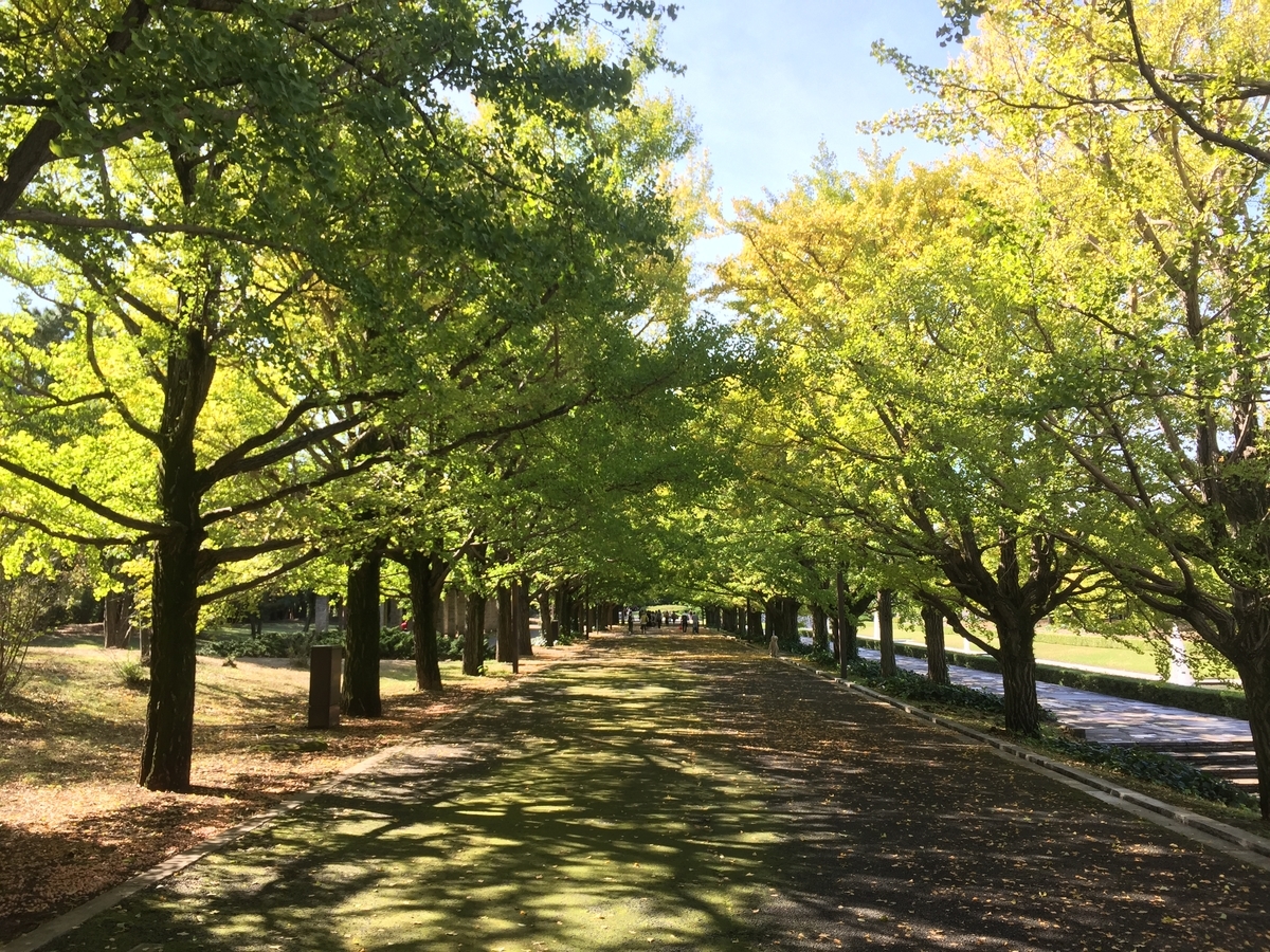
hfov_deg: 61.7
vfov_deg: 48.2
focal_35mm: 29
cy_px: 476
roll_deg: -1.4
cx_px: 635
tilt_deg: +8.7
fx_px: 1064
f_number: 2.2
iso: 32
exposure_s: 1/282
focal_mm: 4.15
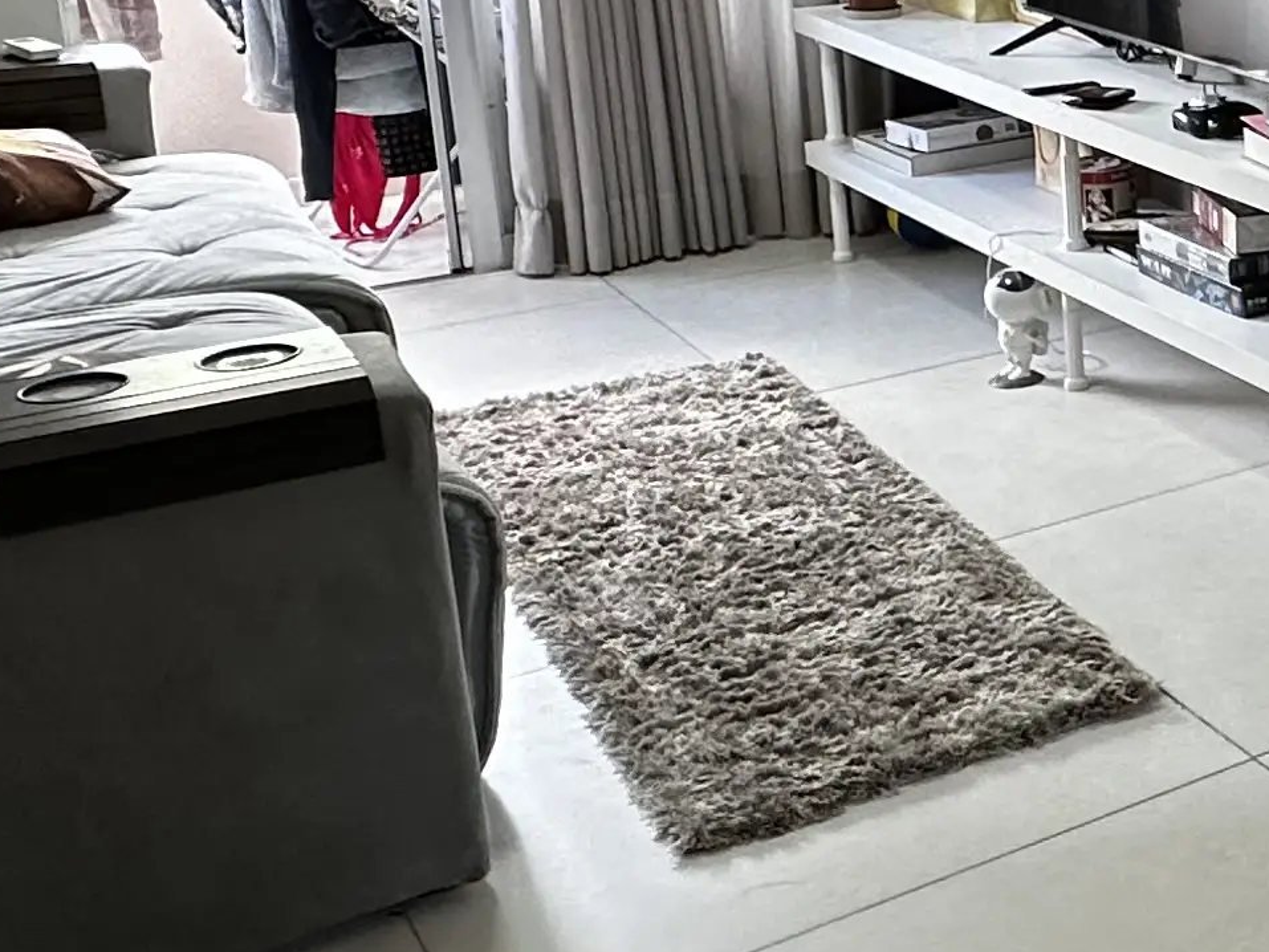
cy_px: 149
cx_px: 1806
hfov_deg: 25.9
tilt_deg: -13.4
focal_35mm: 59
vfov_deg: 24.3
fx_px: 2163
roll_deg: -1.2
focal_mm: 2.22
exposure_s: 1/60
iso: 160
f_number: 2.2
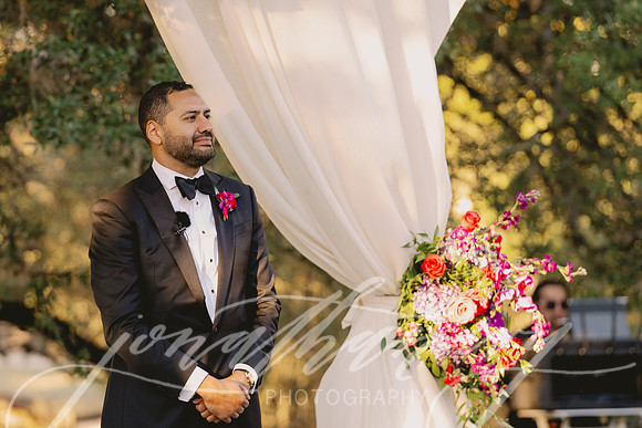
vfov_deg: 6.9
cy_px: 159
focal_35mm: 200
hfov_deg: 10.3
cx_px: 293
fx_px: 3560
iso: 800
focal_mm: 159
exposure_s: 1/320
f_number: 3.5
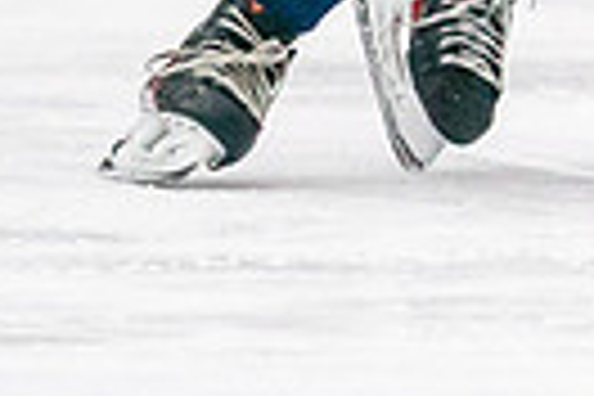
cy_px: -209
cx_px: 533
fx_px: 23989
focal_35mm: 1454
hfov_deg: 1.4
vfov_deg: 0.9
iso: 4000
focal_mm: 200
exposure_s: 1/1600
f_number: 2.8
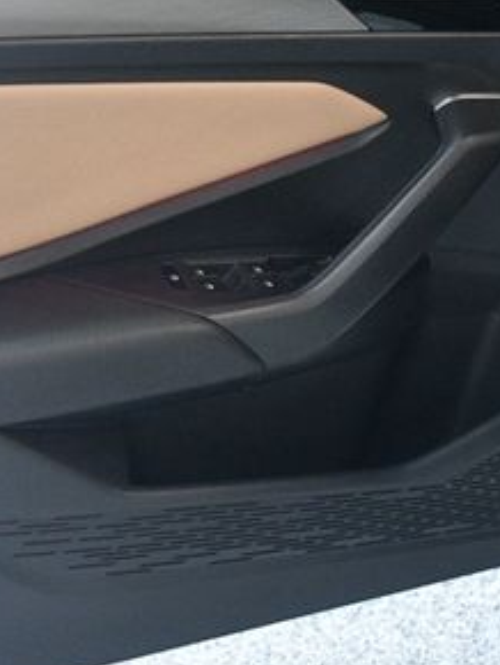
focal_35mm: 72
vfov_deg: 26.9
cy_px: 227
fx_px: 1385
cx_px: 197
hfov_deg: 20.4
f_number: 3.8
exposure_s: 1/100
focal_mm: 23
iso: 3200
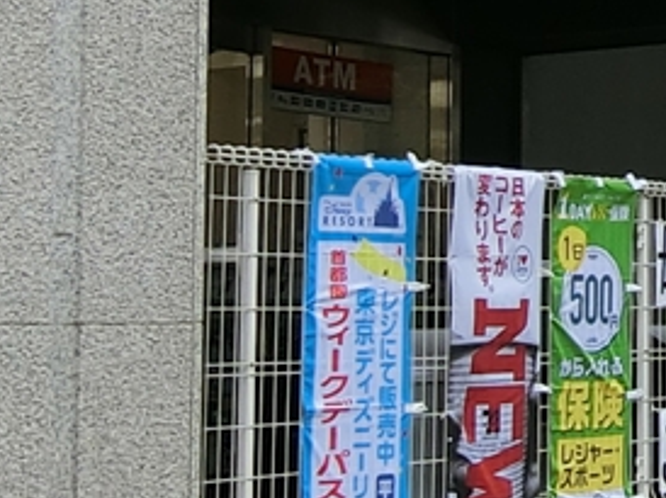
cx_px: 1018
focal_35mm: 111
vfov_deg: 13.3
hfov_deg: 16.1
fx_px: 2134
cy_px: 175
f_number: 2.7
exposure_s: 1/160
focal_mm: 4.06
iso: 80
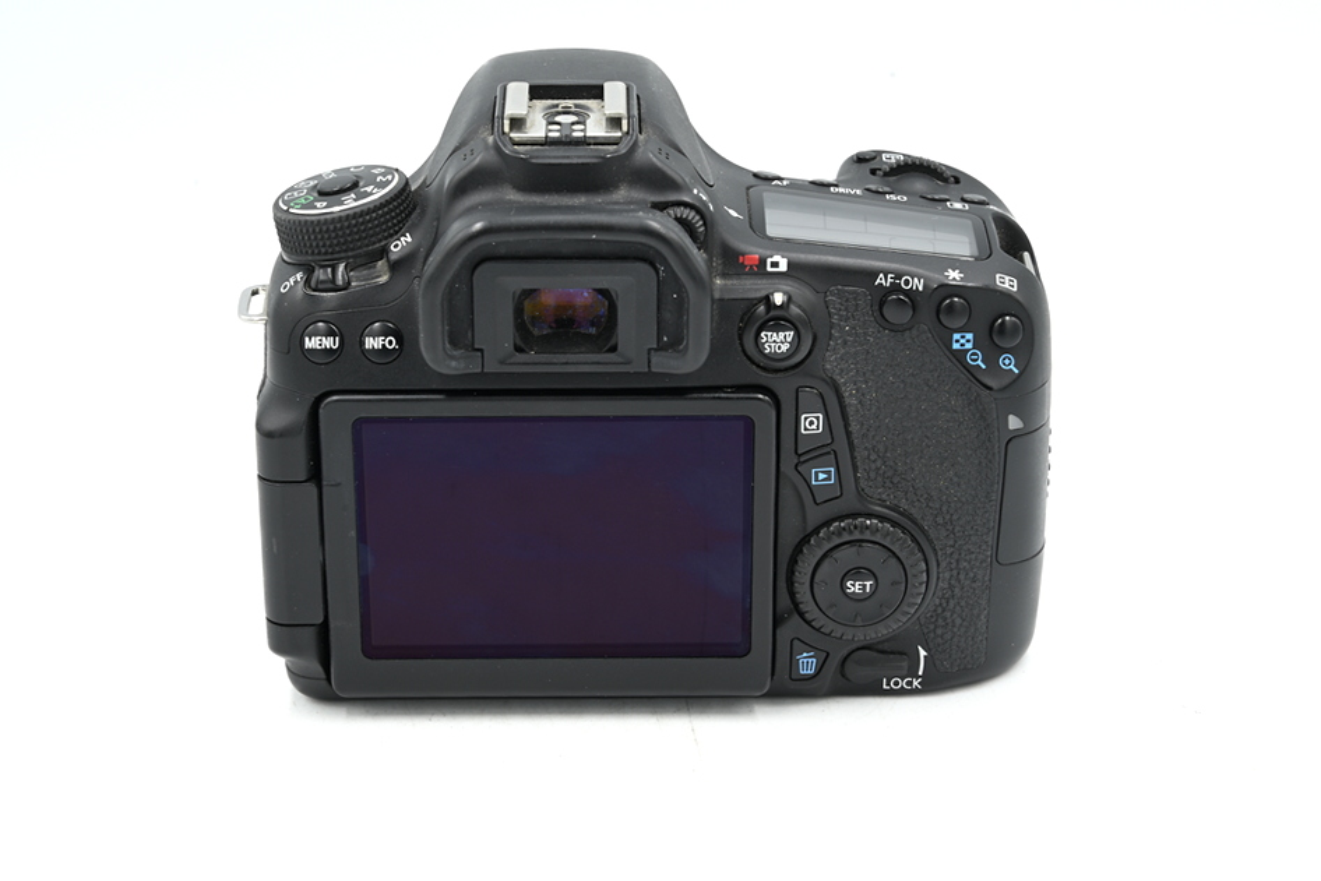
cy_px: 440
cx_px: 660
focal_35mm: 75
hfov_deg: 27.0
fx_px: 2752
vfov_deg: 18.2
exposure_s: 1/10
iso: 100
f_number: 14
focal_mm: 75
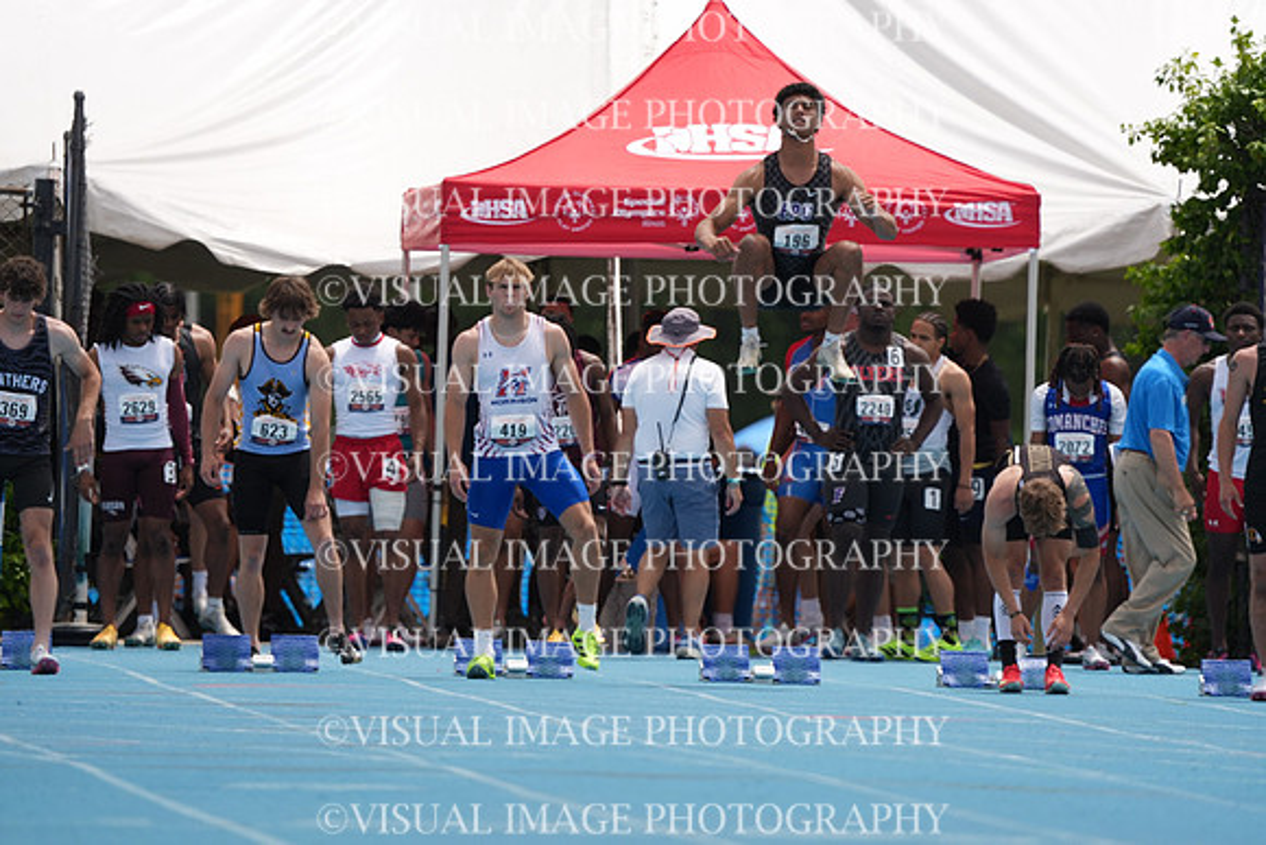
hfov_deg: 3.7
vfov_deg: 2.5
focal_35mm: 553
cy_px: 422
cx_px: 633
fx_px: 19451
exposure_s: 1/2000
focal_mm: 553
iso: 500
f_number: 6.3
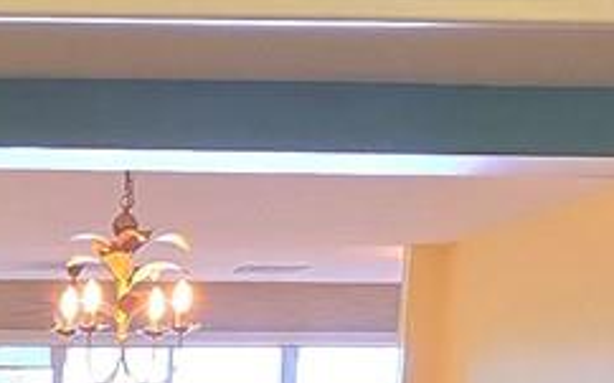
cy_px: 769
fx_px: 1522
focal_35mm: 91
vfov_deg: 12.6
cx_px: -112
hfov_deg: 21.3
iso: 160
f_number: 2.2
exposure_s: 1/60.2
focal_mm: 2.2
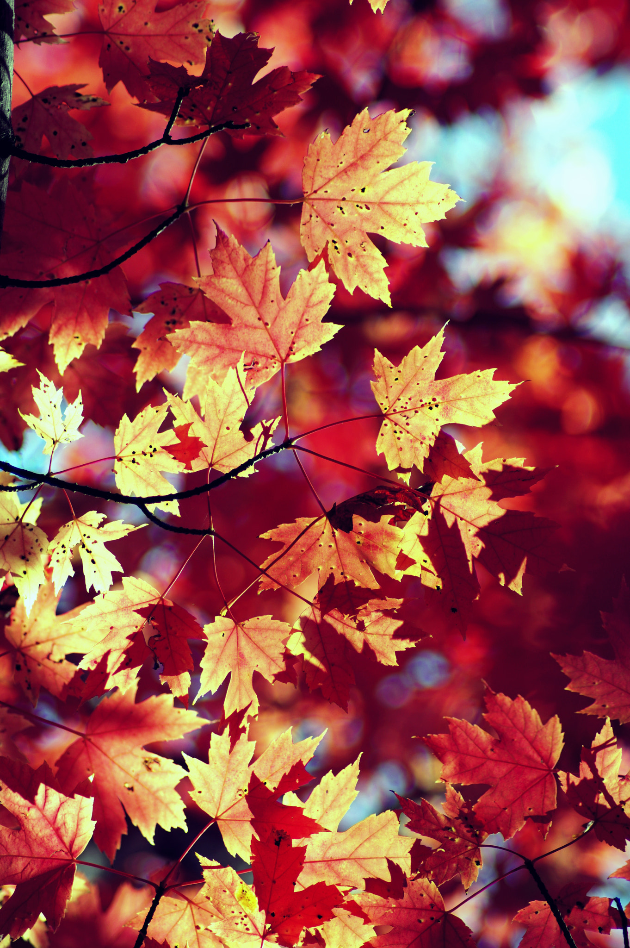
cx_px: 315
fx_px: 3944
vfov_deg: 13.7
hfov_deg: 9.1
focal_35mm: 150
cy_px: 474
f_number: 4
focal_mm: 100
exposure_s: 1/250
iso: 100
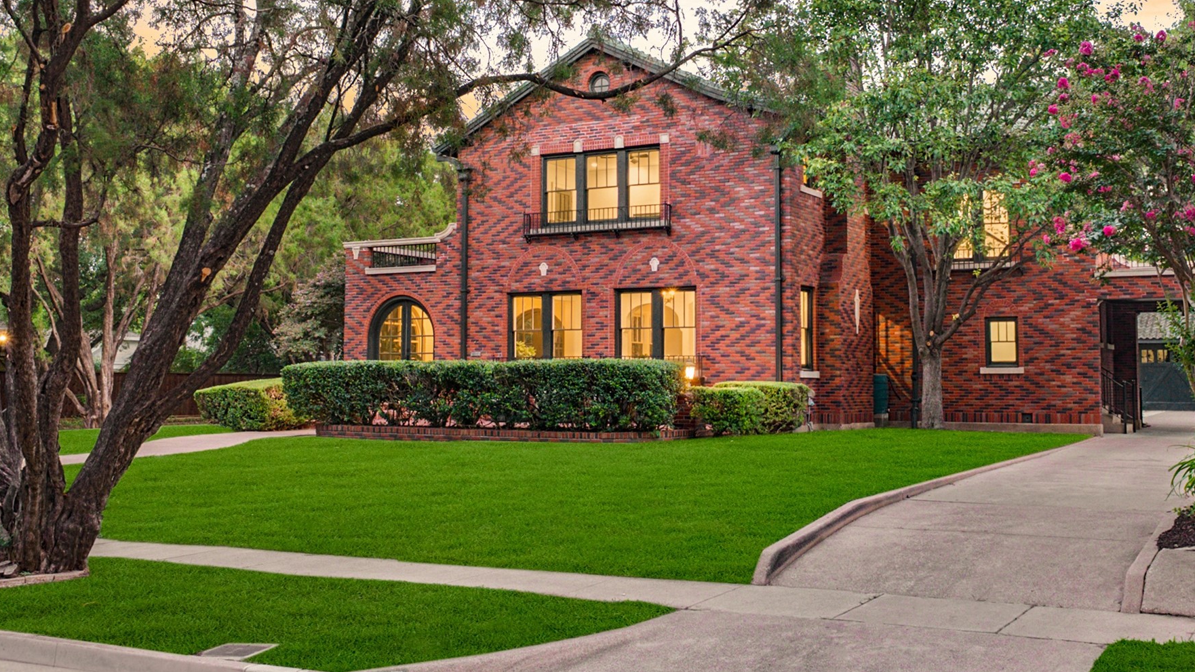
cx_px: 652
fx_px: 1267
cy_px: 270
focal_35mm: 40
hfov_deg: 50.4
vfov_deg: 29.6
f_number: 8
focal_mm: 21
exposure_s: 1/10
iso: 1600
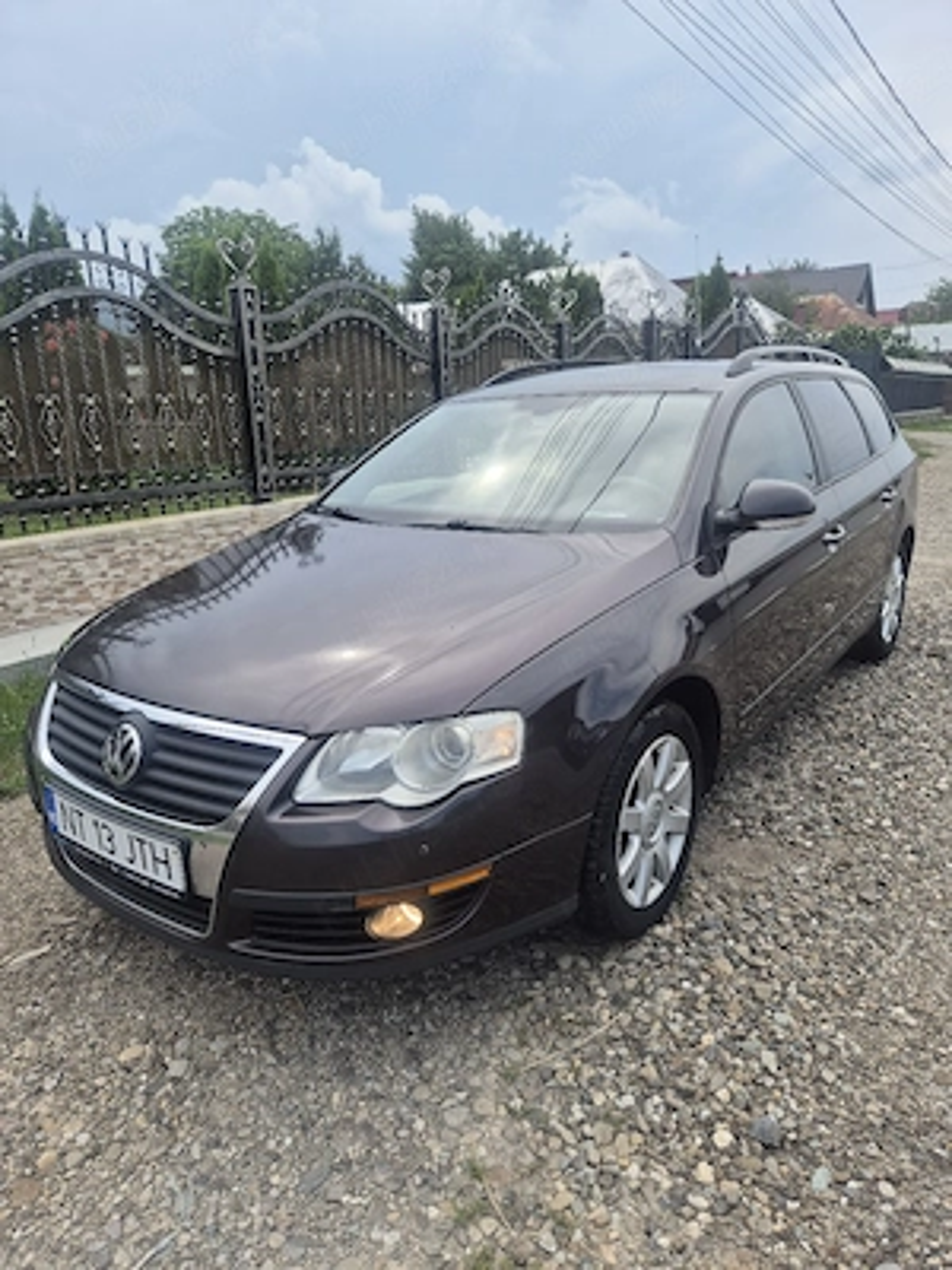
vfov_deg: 73.9
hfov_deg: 58.9
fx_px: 843
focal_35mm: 23
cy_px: 635
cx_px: 476
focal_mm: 5.4
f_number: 1.8
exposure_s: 1/833
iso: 25
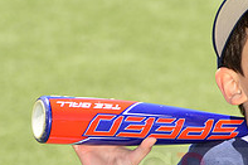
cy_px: 164
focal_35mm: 472
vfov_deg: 2.9
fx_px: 3249
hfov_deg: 4.4
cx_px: 302
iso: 250
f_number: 11
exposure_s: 1/250
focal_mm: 160
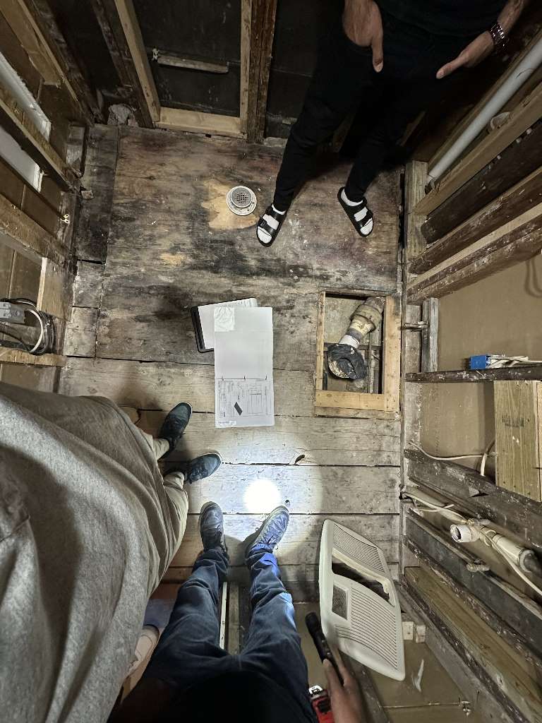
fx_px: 292
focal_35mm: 14
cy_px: 362
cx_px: 271
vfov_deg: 102.1
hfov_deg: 85.7
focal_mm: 2.22
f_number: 2.2
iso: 500
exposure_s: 1/60
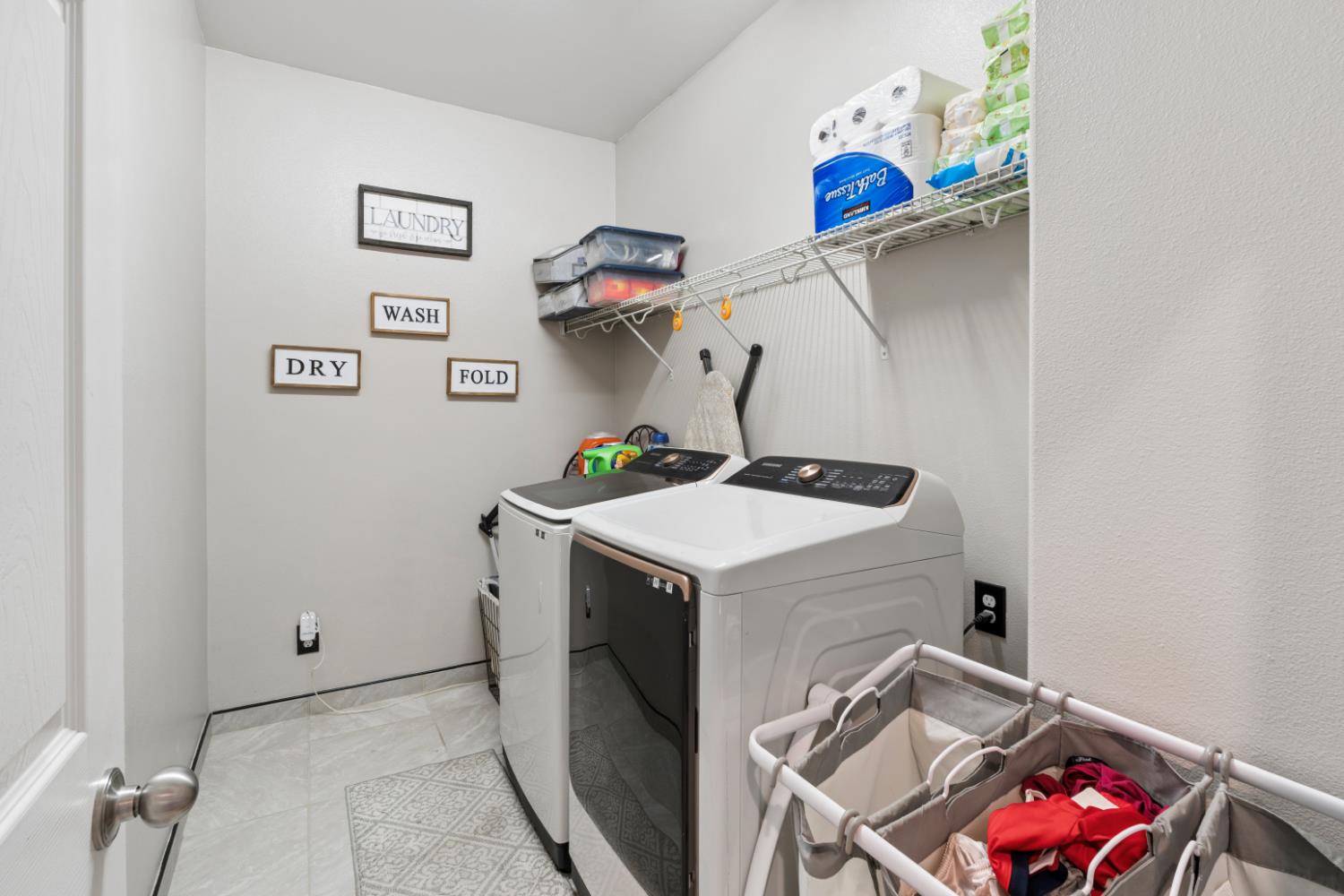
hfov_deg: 95.0
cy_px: 448
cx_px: 672
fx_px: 616
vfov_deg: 72.1
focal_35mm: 16
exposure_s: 1/1.67
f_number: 7.1
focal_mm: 11
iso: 100
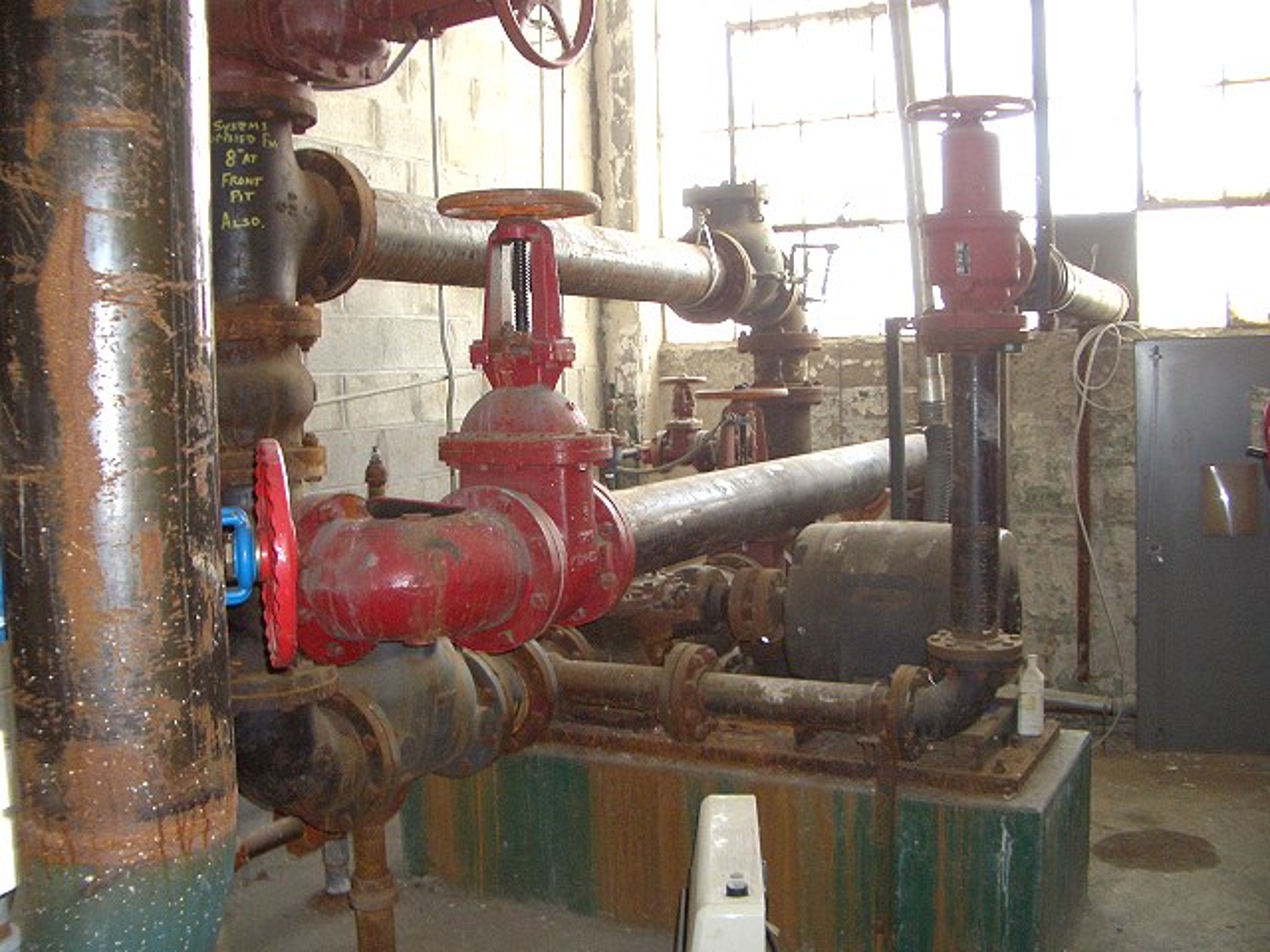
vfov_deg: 40.7
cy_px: 476
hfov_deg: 52.6
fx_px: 1284
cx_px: 635
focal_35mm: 35
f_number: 2.6
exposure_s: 1/60
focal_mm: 5.8
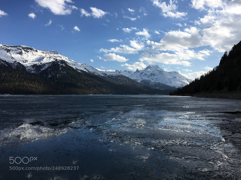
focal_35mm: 29
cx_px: 120
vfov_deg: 48.2
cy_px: 90
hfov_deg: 61.7
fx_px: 202
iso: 25
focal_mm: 4.15
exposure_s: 1/2198
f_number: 2.2
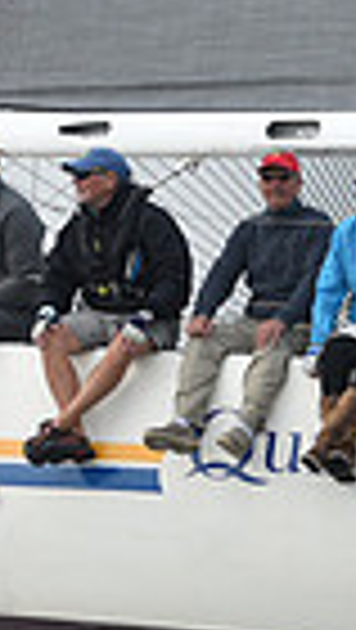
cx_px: 239
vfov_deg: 7.1
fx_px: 5073
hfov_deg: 4.0
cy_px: 259
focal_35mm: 303
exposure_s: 1/640
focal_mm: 70
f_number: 2.8
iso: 500
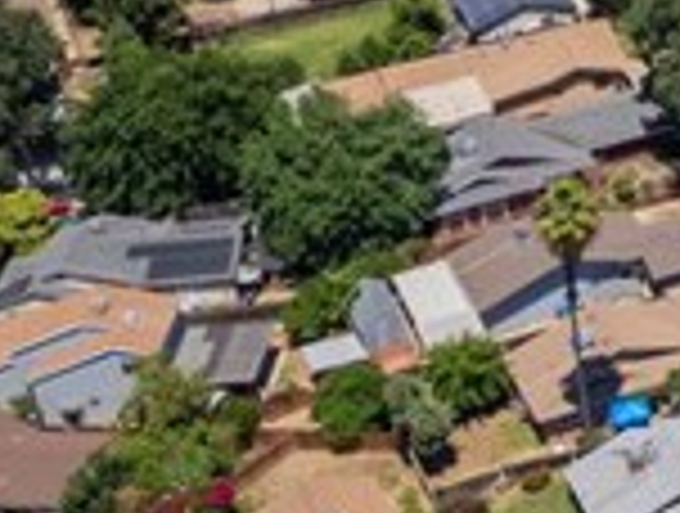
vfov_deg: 10.1
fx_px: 2816
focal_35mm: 143
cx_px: 1684
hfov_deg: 11.3
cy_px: -212
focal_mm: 8.38
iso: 110
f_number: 2.8
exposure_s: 1/2000
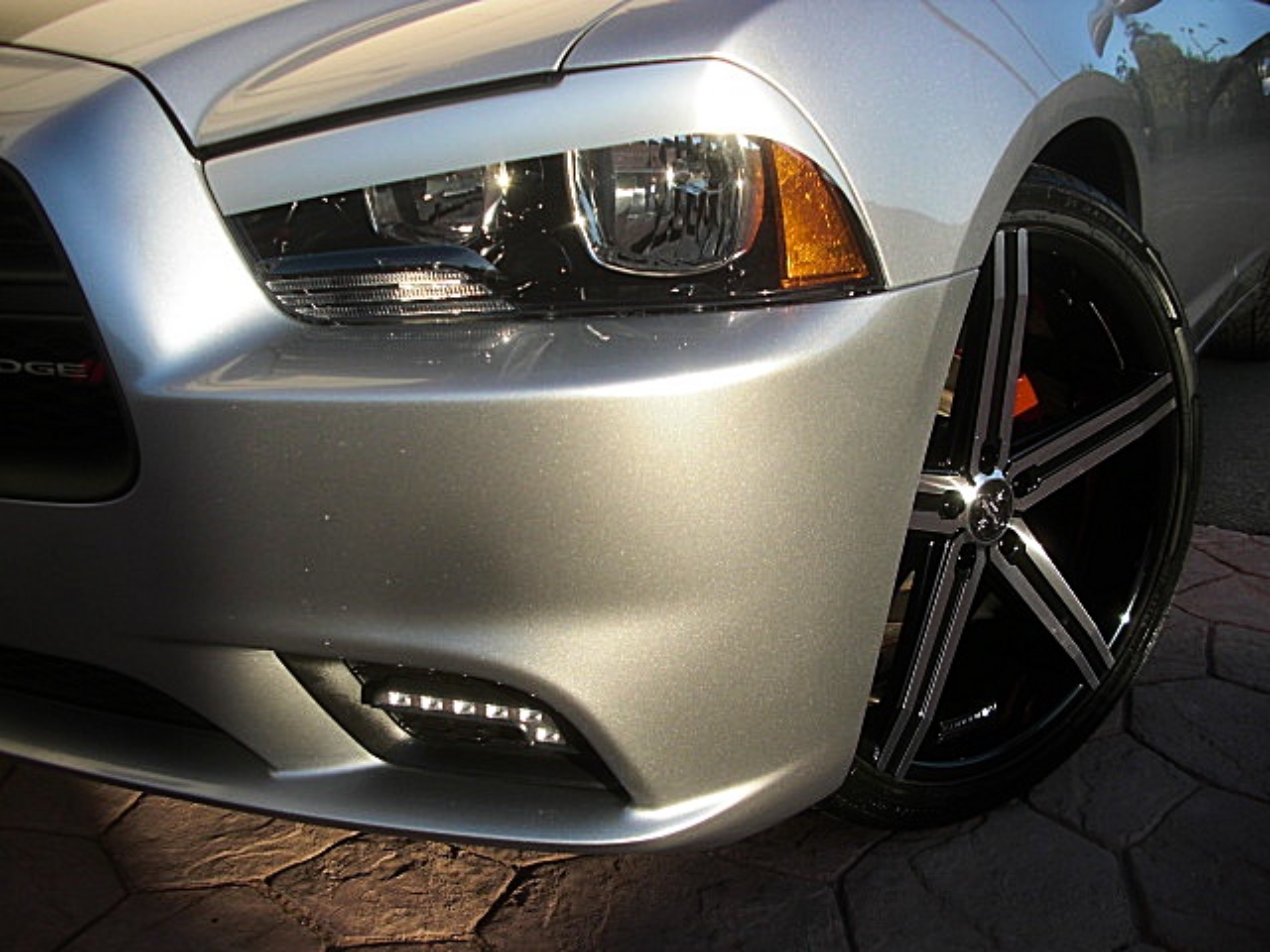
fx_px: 1321
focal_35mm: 36
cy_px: 476
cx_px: 635
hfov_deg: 51.4
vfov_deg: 39.7
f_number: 2.8
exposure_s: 1/400
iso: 50
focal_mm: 6.3
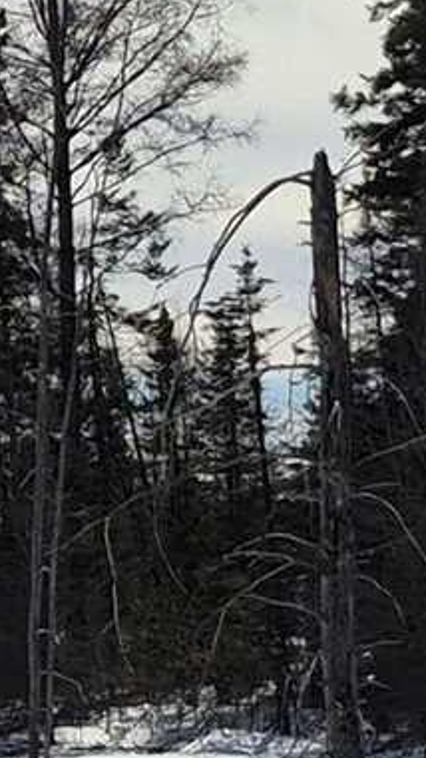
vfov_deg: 10.7
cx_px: -516
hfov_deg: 5.8
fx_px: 4061
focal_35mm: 202
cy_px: 454
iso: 25
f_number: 1.8
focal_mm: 5.4
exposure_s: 1/5376
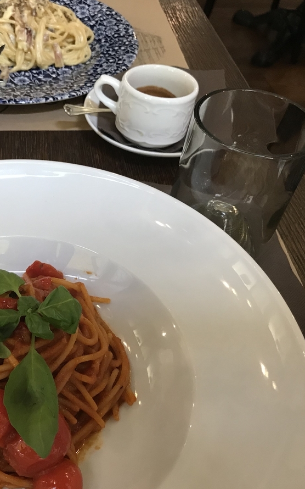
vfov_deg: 49.3
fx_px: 532
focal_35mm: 40
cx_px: 14
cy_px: 244
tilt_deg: -47.0
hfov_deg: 30.2
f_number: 1.8
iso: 64
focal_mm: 3.99
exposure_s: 1/17
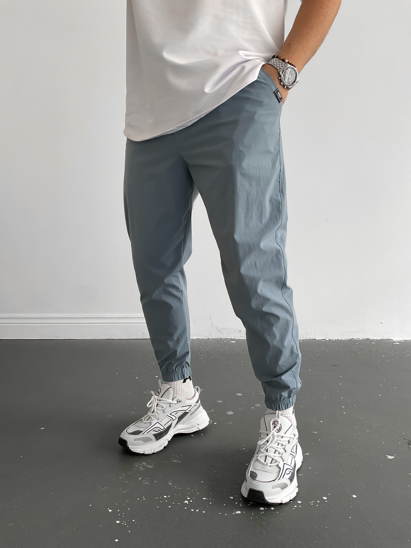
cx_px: 206
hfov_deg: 48.2
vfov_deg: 61.7
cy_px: 274
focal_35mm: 29
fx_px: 459
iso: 64
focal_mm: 3
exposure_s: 1/90
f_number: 1.8
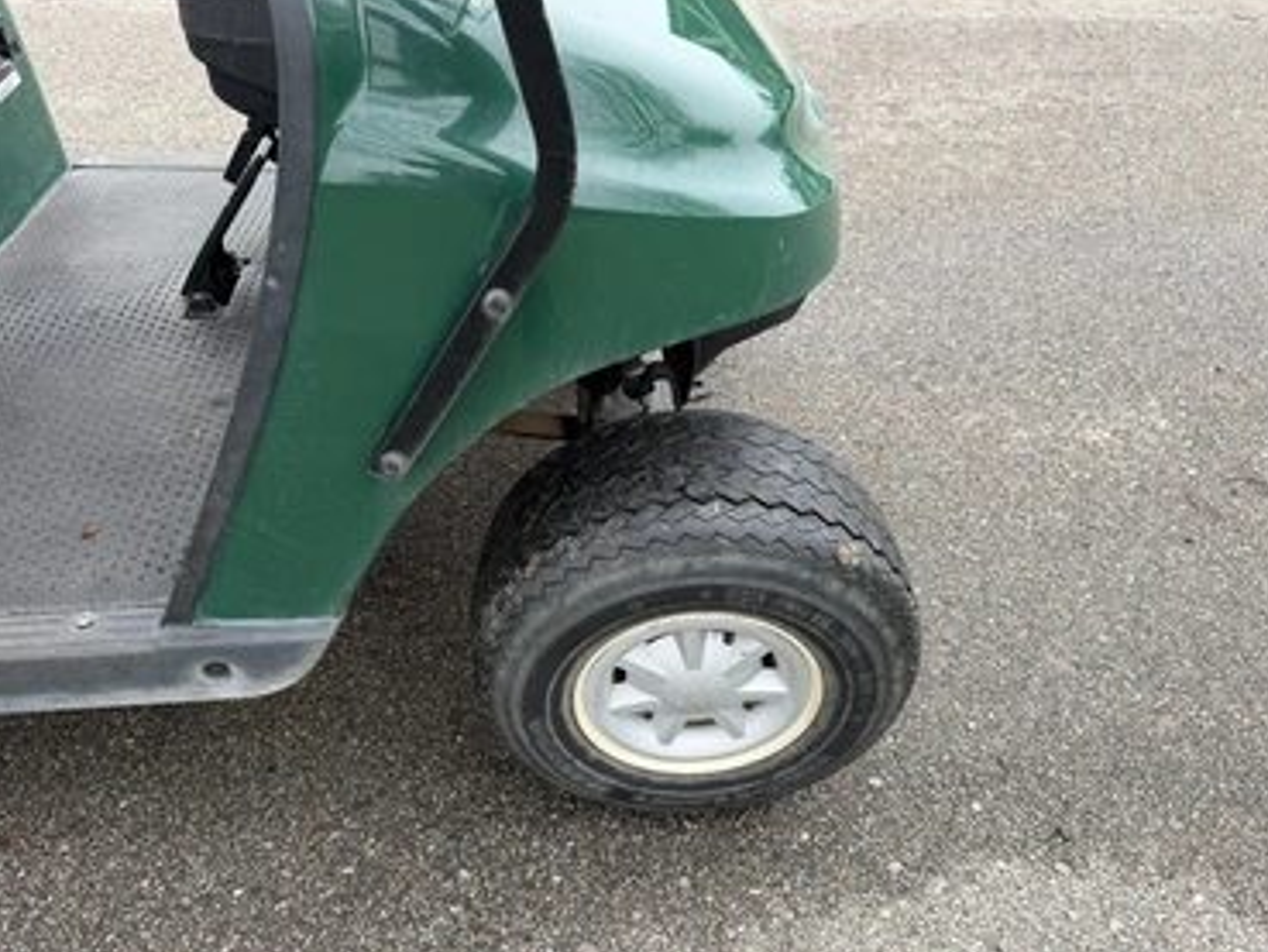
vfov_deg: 53.1
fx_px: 953
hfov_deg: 67.3
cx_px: 605
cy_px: 471
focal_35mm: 26
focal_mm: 6.76
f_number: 1.78
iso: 80
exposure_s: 1/532
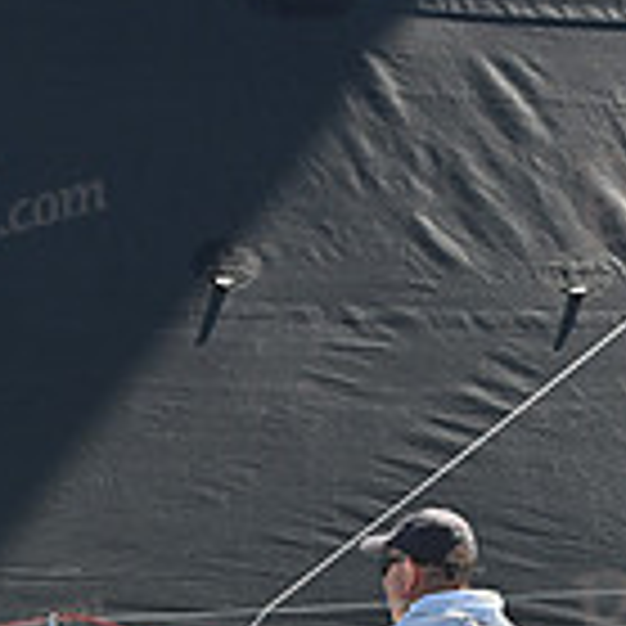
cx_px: 342
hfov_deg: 6.3
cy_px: 844
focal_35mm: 276
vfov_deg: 6.3
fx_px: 5647
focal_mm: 78
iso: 250
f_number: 7.1
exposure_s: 1/1250
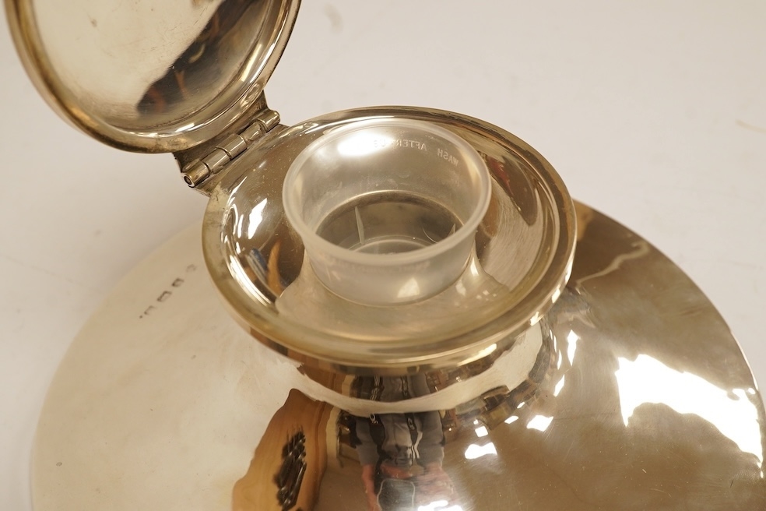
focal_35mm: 45
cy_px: 256
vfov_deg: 29.9
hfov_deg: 43.6
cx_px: 383
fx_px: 957
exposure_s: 1/100
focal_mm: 30
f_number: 13
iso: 1000
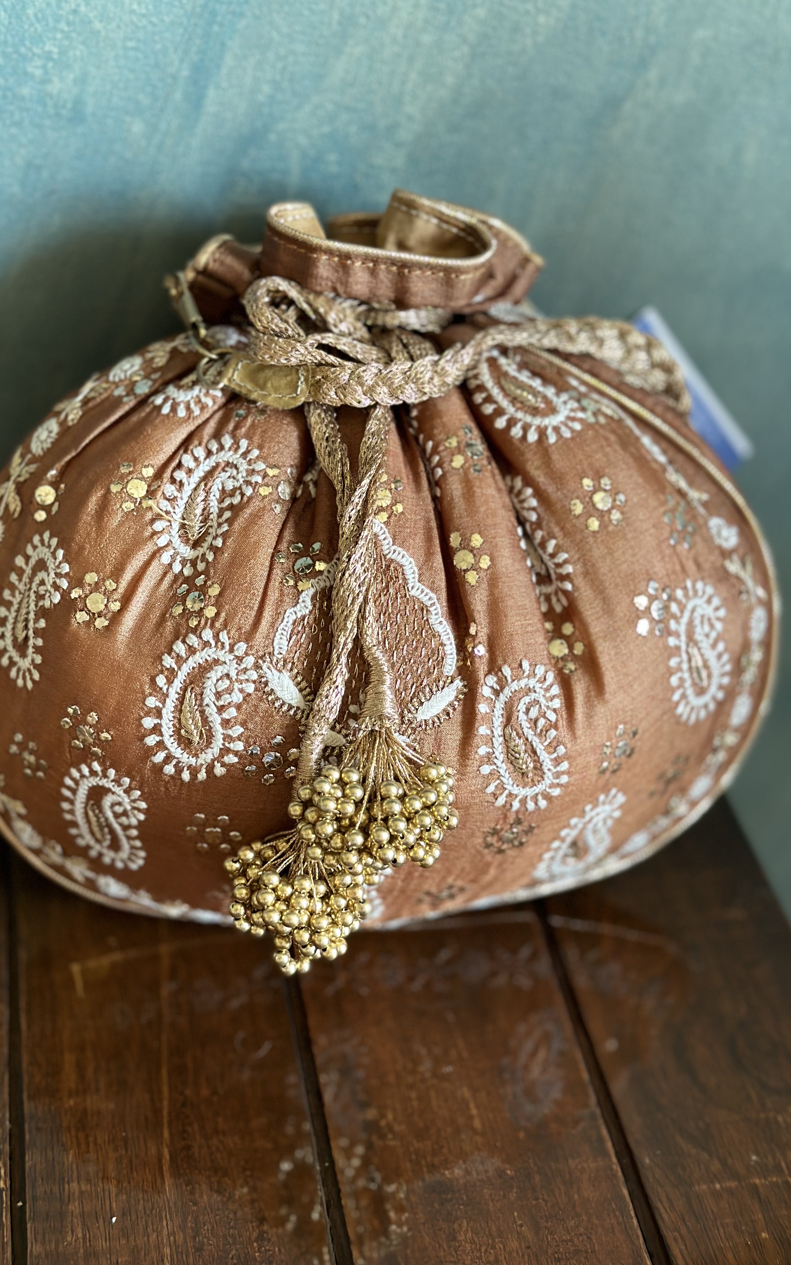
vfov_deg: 39.6
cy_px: 632
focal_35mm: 51
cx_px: 355
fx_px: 1759
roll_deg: -3.2
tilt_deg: -37.5
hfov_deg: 25.3
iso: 125
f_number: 1.78
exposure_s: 1/60
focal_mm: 6.86
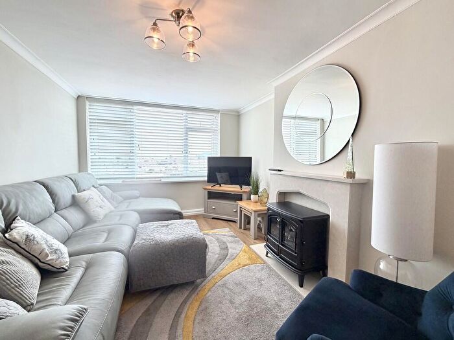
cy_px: 170
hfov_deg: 102.1
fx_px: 184
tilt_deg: -3.1
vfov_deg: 85.7
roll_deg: -0.8
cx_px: 227
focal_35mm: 14
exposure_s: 1/121
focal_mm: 2.22
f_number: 2.2
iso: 64
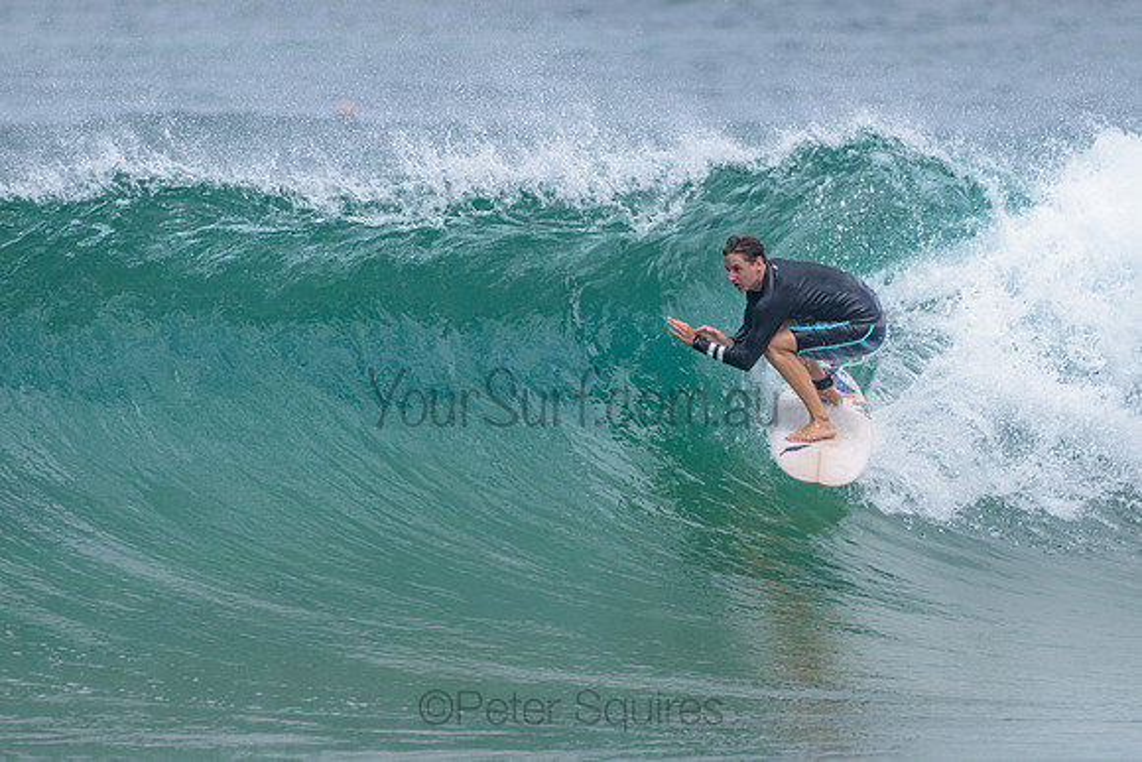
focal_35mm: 613
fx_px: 19441
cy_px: 439
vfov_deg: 2.2
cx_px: 607
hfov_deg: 3.4
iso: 250
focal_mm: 500
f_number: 5.6
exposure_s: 1/2000
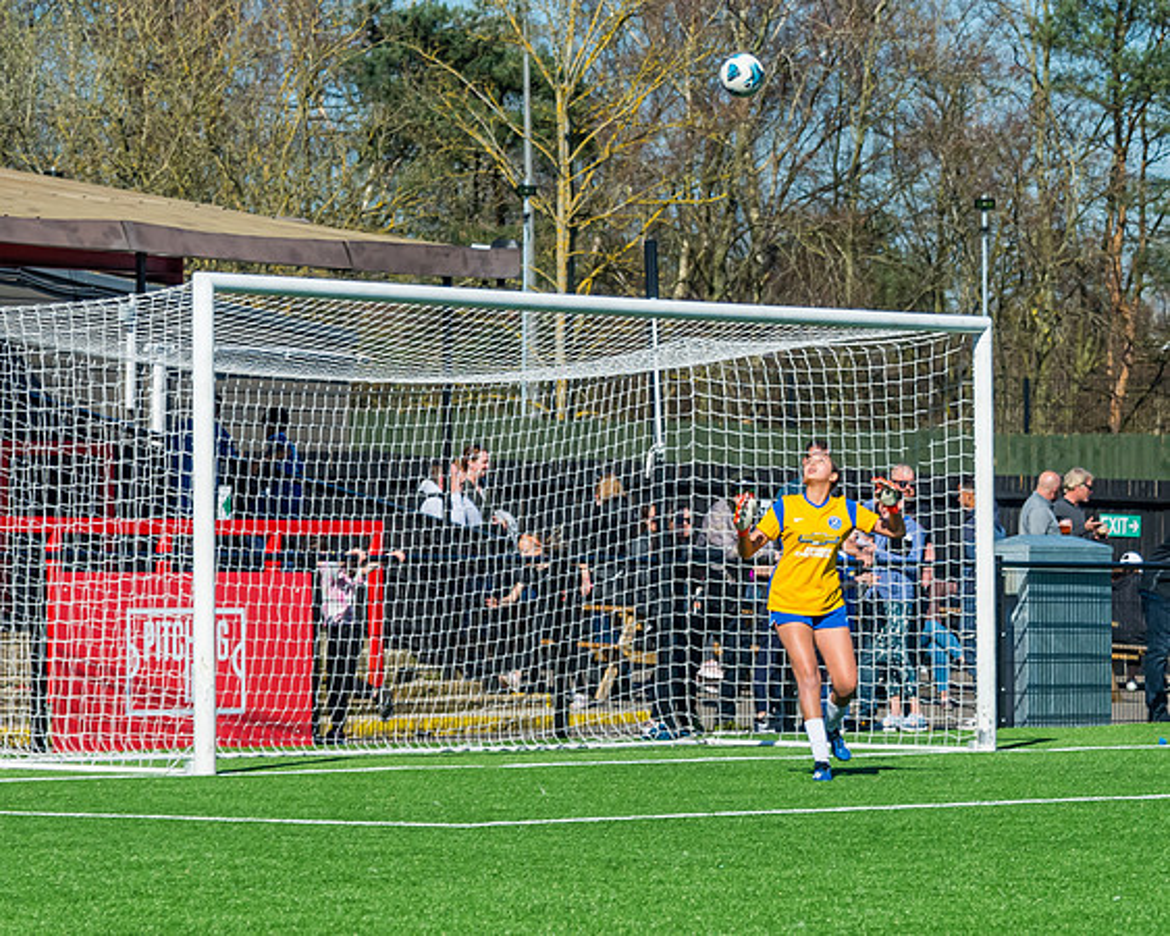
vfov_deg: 7.2
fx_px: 7412
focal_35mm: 214
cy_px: 825
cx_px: 708
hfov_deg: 9.0
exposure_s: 1/3200
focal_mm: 100
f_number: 5
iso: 400
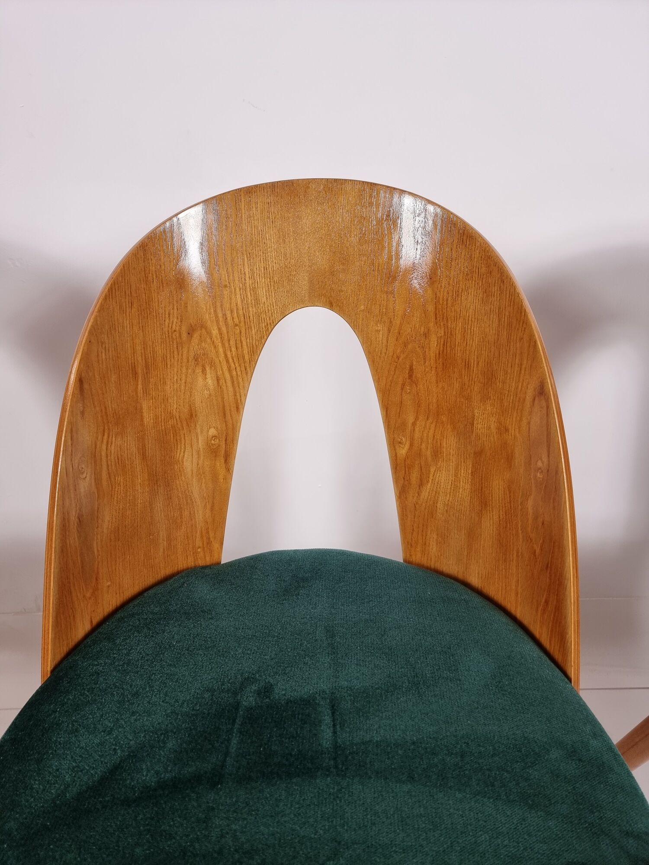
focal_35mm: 24
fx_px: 600
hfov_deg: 56.8
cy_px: 432
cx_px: 324
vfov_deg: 71.6
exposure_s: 1/100
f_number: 1.8
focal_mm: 6.7
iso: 50
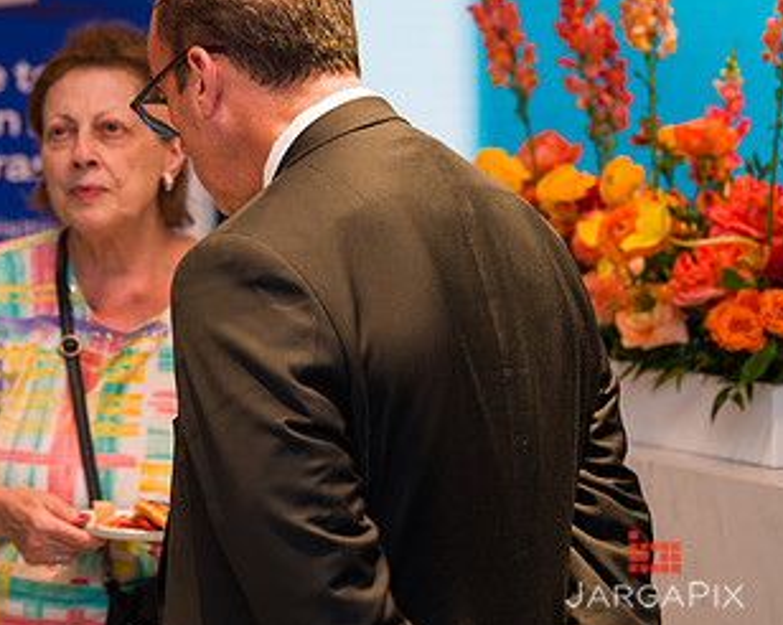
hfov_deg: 14.0
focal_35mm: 136
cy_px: 167
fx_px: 3150
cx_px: 80
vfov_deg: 11.3
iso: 800
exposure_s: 1/160
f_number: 3.2
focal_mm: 75
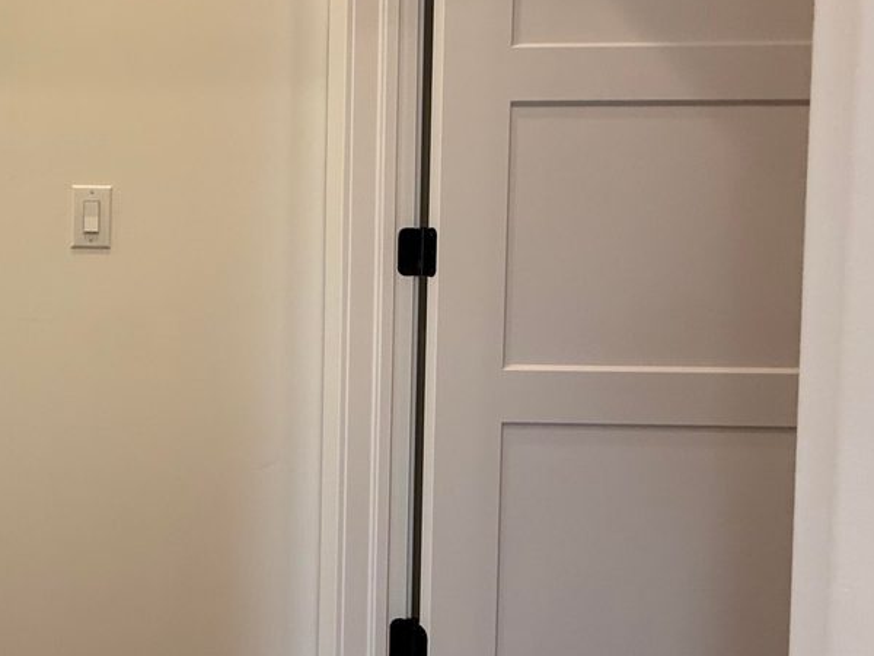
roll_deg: -0.7
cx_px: 52
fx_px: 707
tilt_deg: -2.0
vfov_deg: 49.5
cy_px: 265
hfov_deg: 53.5
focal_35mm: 28
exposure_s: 1/120
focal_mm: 2.22
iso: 125
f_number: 2.2
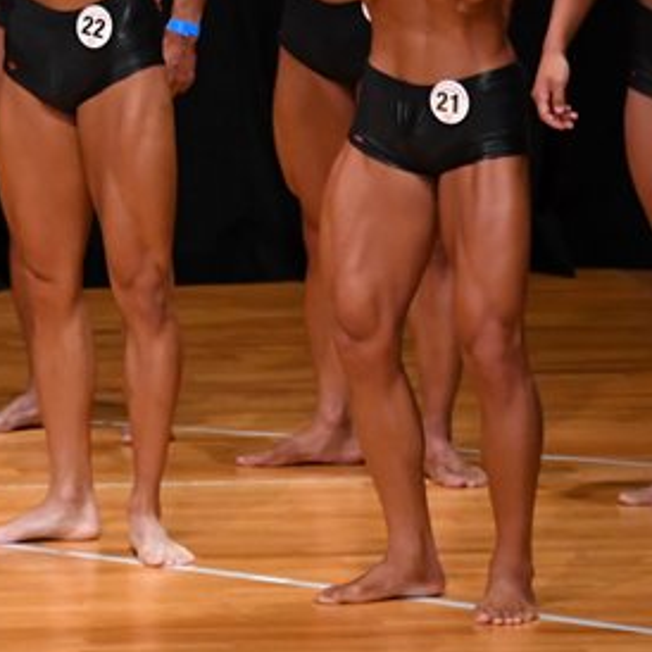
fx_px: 13041
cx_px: -61
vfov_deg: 2.9
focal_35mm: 612
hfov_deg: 2.9
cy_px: 112
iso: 4000
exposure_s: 1/400
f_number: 5.6
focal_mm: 170
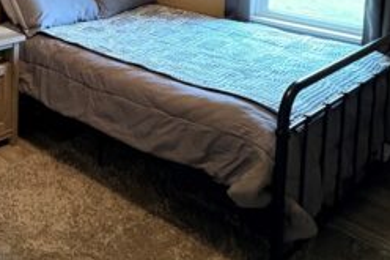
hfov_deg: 37.5
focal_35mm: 47
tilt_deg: -7.2
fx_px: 509
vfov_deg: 26.0
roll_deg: +0.7
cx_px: 0
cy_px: -39
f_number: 2.2
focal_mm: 2.22
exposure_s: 1/40
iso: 800
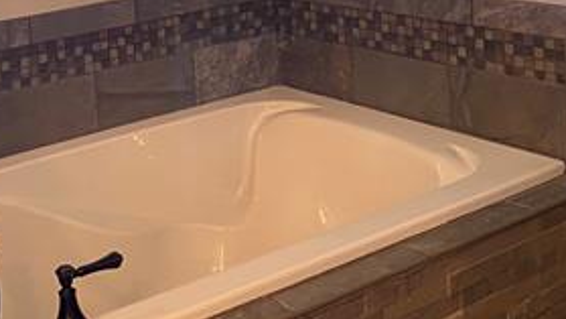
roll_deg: +3.4
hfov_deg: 31.7
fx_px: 976
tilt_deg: -5.4
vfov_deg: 17.6
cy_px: -69
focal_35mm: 65
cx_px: 132
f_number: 1.8
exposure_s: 1/60
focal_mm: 4.25
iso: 125
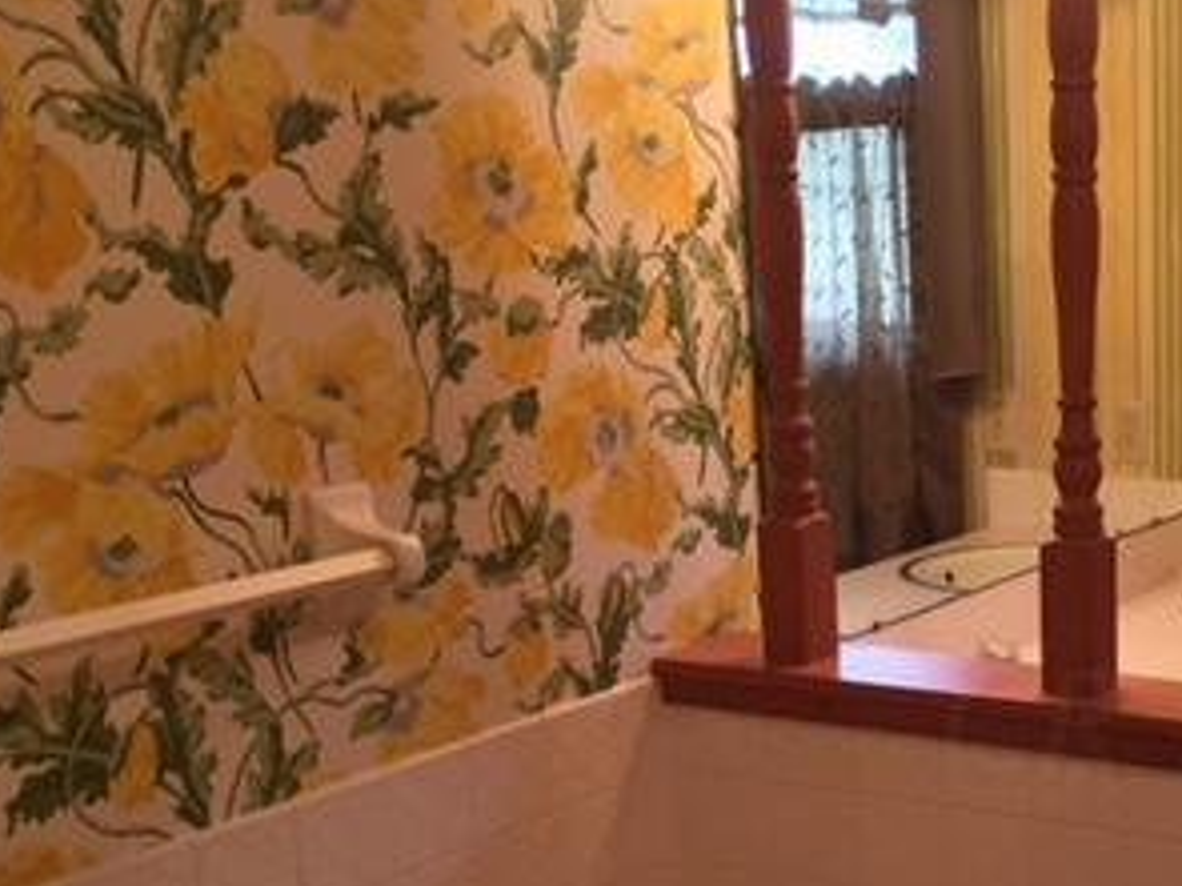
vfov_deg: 22.9
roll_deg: +0.7
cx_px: 1194
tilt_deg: -15.5
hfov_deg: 28.7
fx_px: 2150
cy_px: 722
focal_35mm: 63
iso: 200
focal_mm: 4.15
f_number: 2.2
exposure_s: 1/30
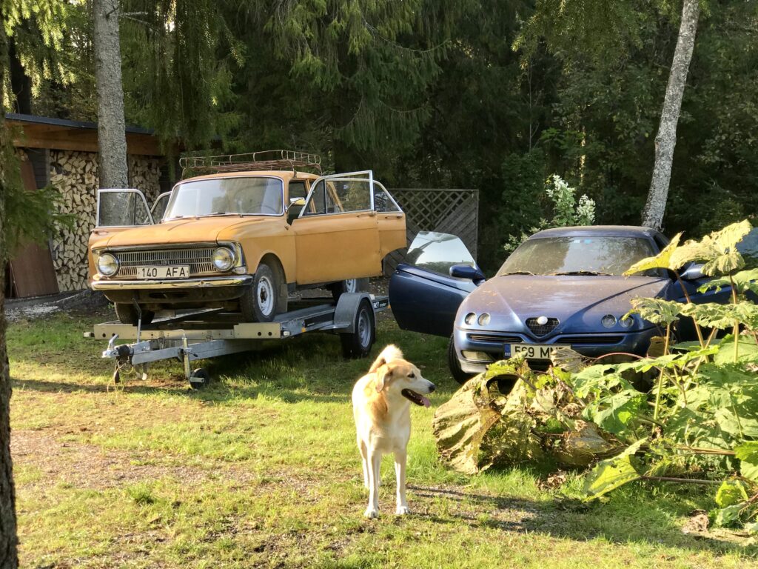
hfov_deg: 33.8
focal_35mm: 57
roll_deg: +0.2
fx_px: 1248
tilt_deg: -4.1
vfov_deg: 25.7
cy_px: 284
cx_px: 379
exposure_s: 1/129
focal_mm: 6.6
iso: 20
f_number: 2.8
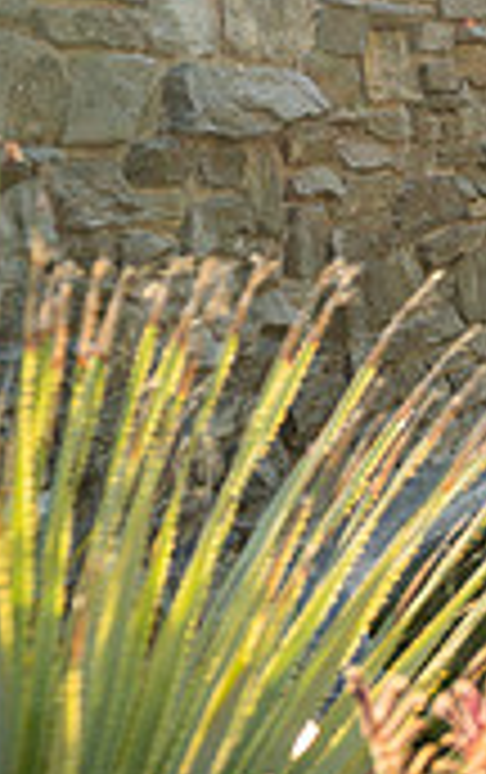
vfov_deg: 20.5
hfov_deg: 11.0
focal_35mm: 101
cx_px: 1158
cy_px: 297
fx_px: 2133
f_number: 4
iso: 100
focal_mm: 27
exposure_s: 1/250
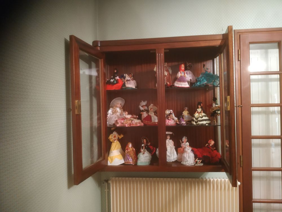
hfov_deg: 71.6
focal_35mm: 24
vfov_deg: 56.8
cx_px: 141
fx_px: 196
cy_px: 106
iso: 800
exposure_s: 1/20
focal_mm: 3.94
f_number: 1.9
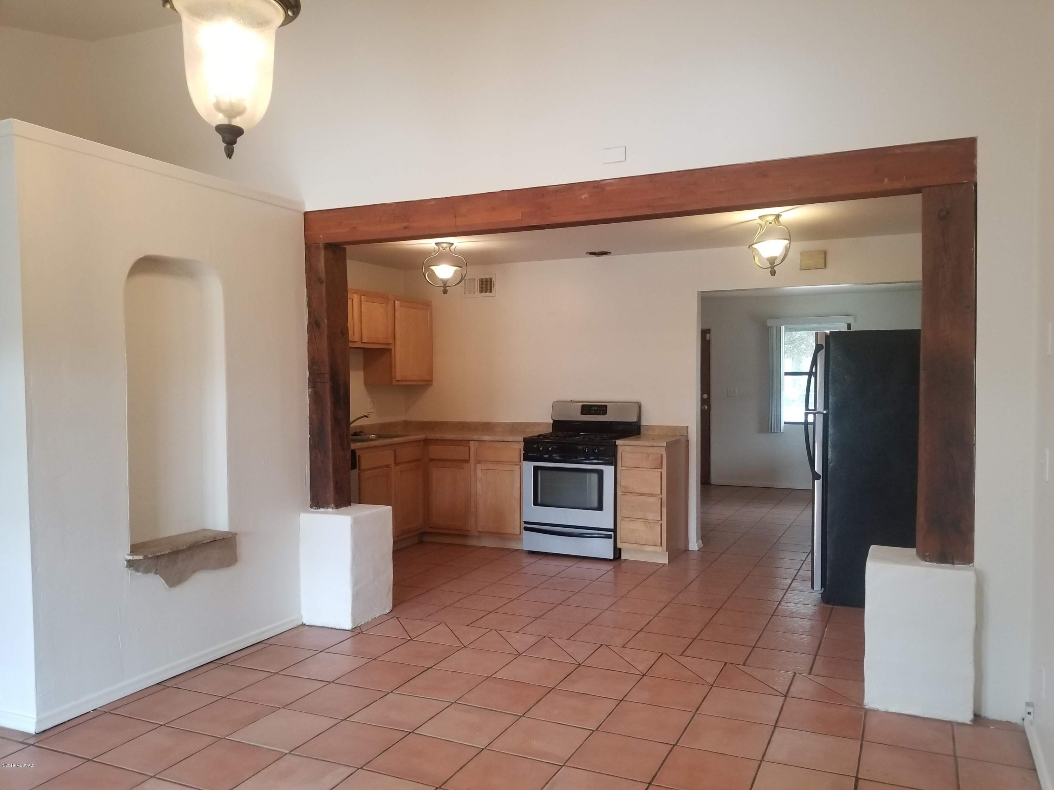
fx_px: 792
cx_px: 527
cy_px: 395
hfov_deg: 67.3
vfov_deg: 53.1
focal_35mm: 26
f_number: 1.7
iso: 160
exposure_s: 1/60
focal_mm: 4.3
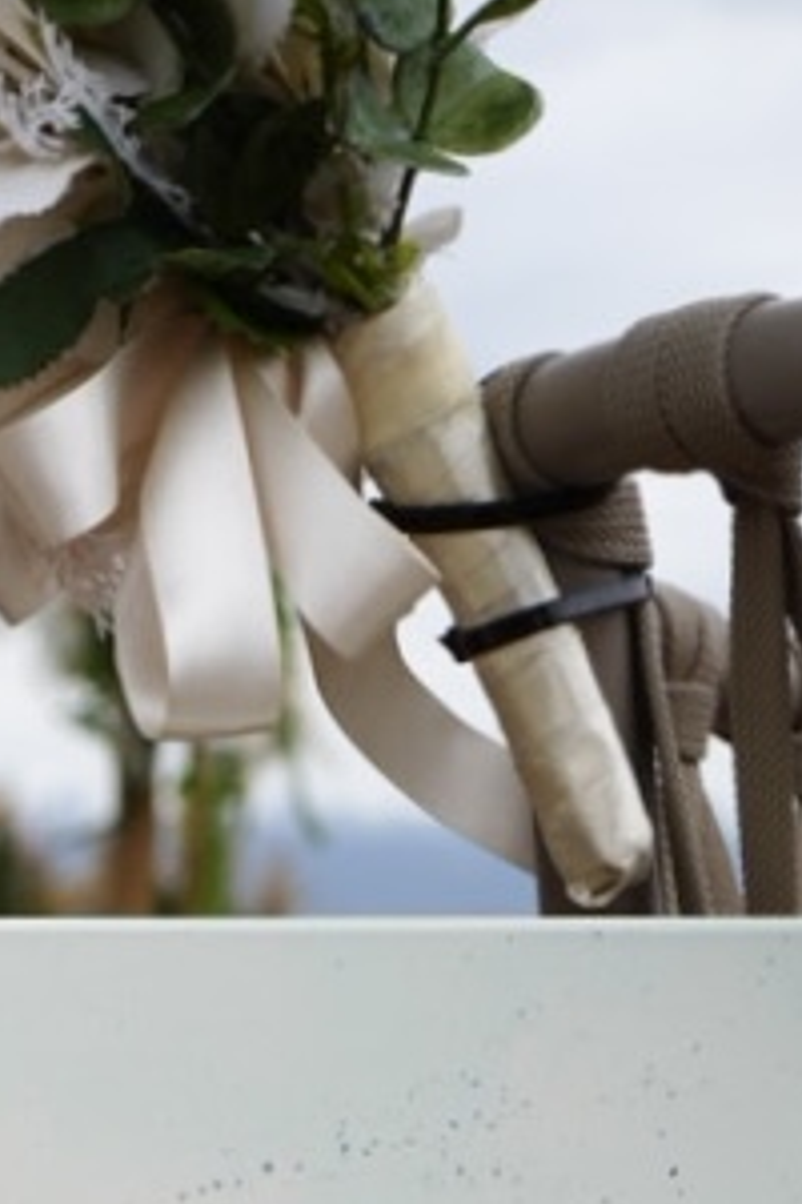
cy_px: 1874
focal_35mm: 178
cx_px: -654
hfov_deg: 7.5
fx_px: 5948
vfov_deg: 11.1
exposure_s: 1/500
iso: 100
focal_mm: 36
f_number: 5
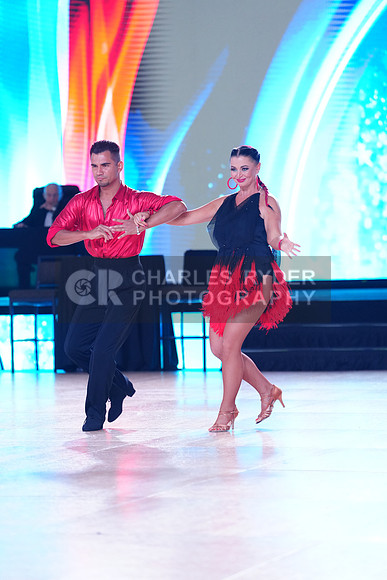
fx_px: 2208
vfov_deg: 15.0
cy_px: 290
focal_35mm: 137
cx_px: 194
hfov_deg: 10.0
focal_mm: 137
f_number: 2.8
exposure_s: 1/640
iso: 1600
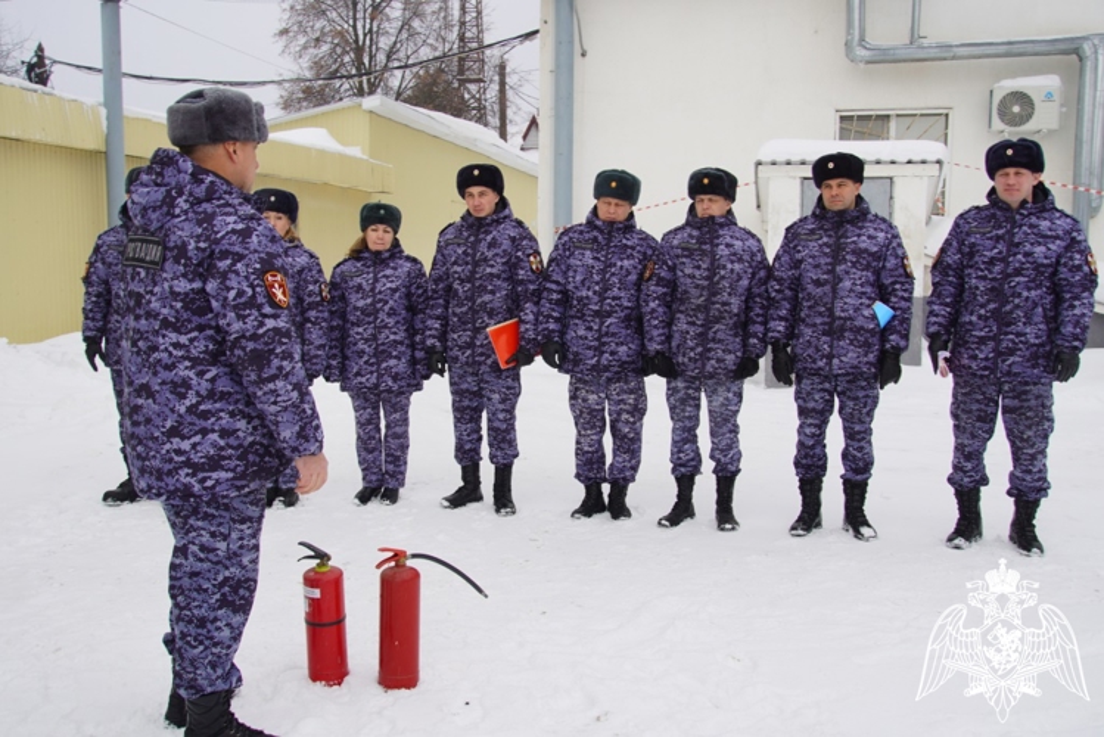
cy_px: 368
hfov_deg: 47.9
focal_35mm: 40
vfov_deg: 33.0
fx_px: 1242
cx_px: 552
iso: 100
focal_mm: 27
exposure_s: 1/80
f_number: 5.6
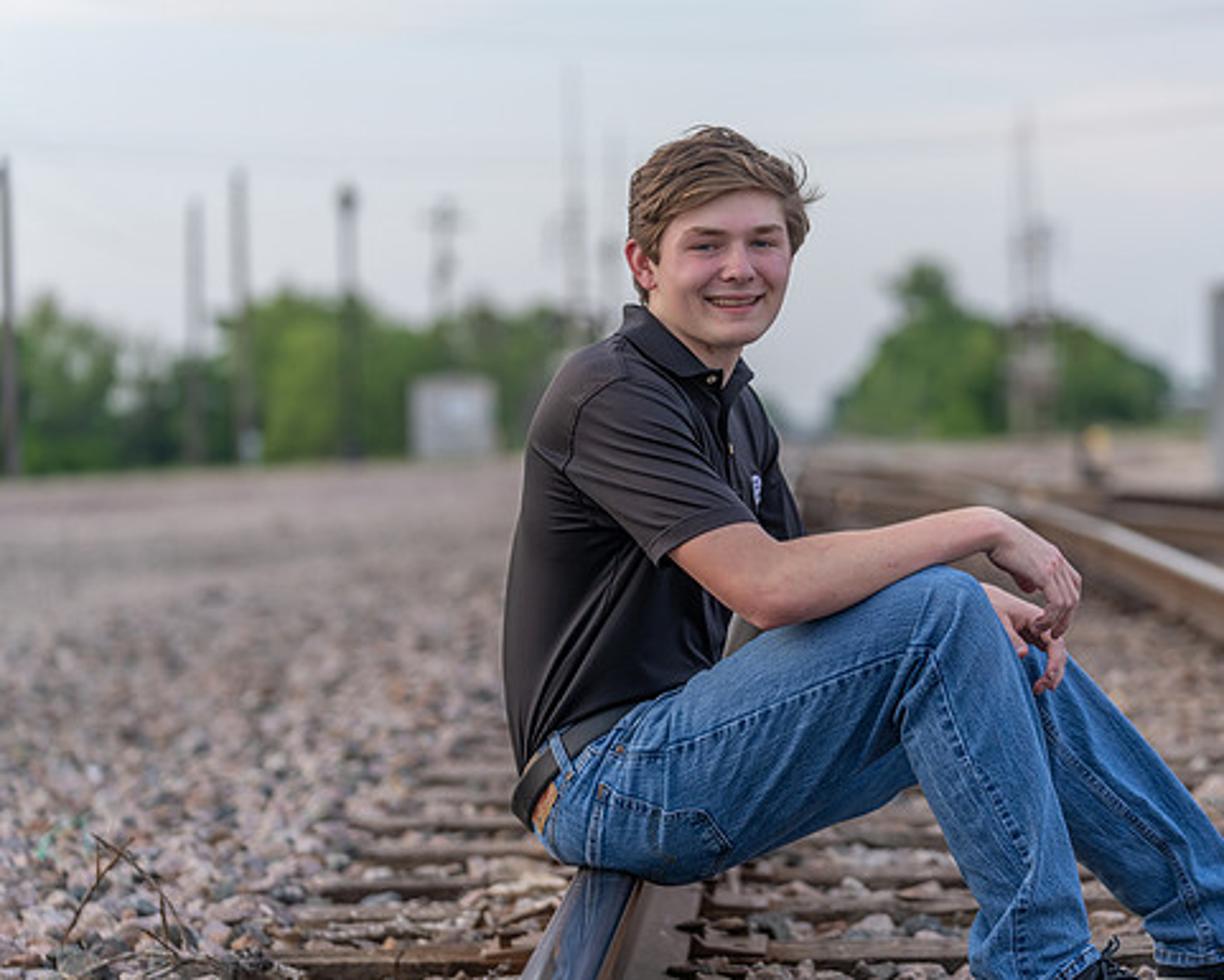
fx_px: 4348
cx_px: 733
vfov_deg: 12.9
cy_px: 490
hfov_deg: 16.0
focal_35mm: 120
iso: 125
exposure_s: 1/320
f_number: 3.2
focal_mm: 106
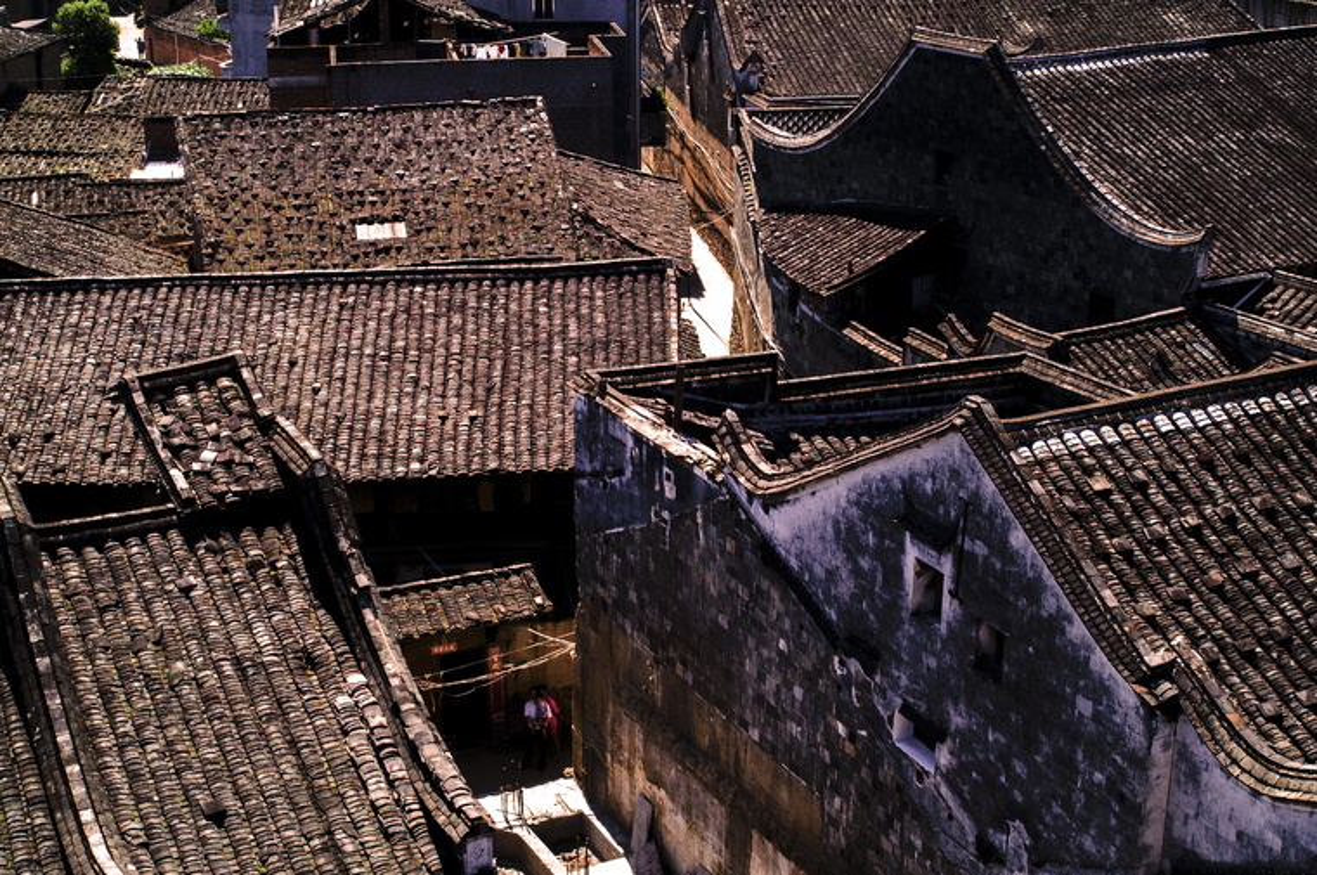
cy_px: 438
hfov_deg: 37.9
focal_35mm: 52
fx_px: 1919
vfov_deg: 25.7
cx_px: 658
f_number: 22
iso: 400
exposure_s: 1/80
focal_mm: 35
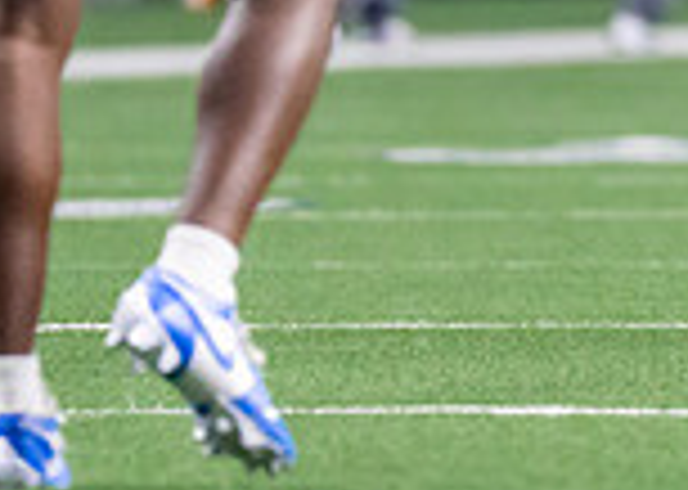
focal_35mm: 1148
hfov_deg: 1.8
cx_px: 1057
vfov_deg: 1.3
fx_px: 22412
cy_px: -376
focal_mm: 200
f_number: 2.8
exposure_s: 1/1000
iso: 2000
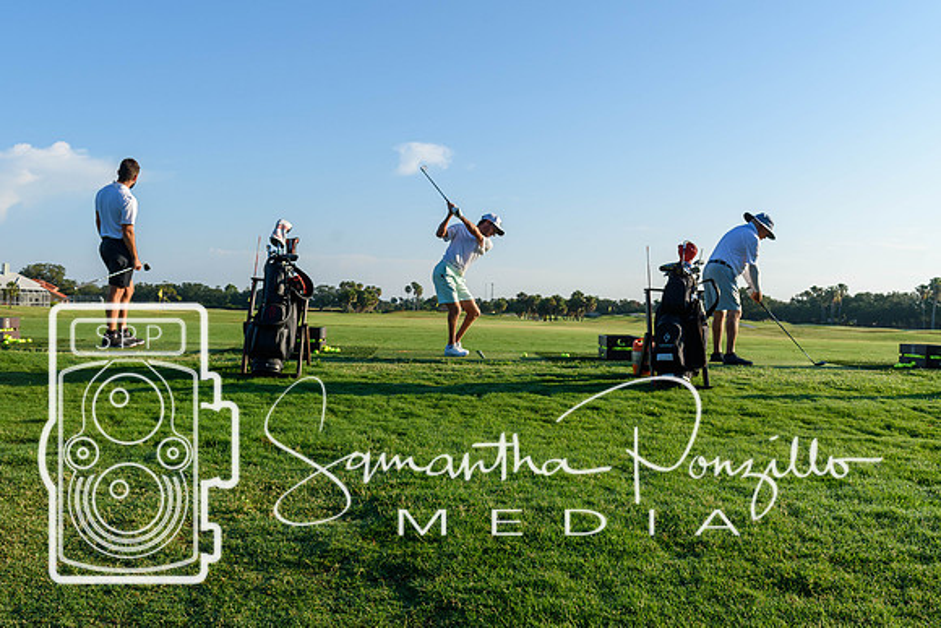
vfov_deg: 36.7
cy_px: 314
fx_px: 946
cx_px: 470
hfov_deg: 52.9
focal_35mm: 36
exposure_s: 1/400
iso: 200
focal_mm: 24
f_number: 10
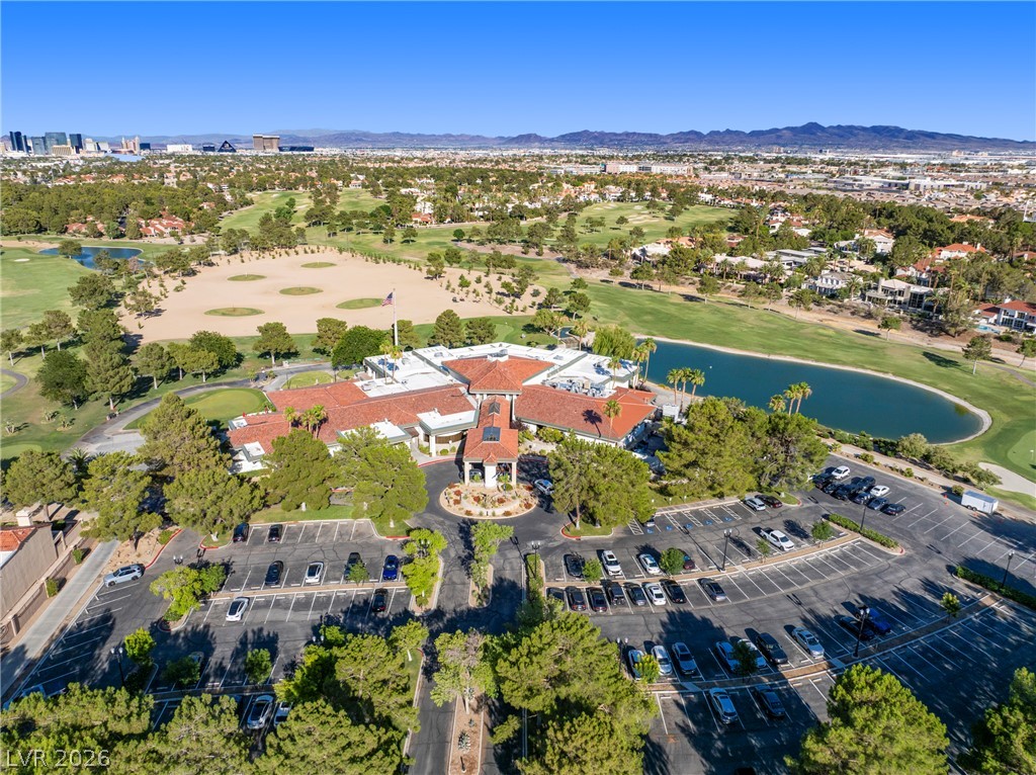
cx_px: 518
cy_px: 388
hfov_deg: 71.6
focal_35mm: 24
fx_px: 718
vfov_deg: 56.7
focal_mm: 12.29
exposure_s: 1/500
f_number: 2.8
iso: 110
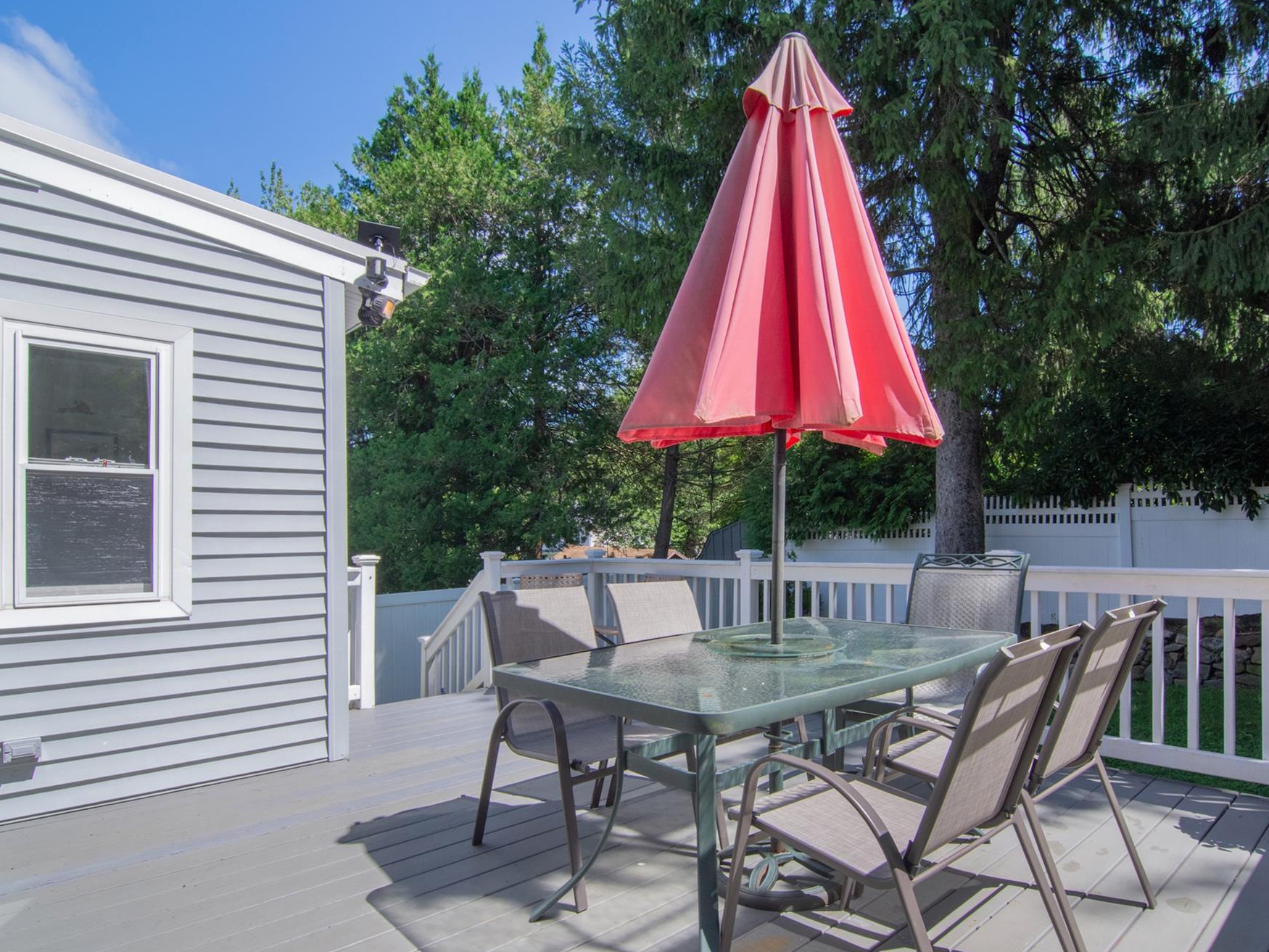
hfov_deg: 85.8
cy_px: 475
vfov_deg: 69.9
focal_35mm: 19
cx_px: 691
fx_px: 681
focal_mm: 11
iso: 500
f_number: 11
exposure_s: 1/400
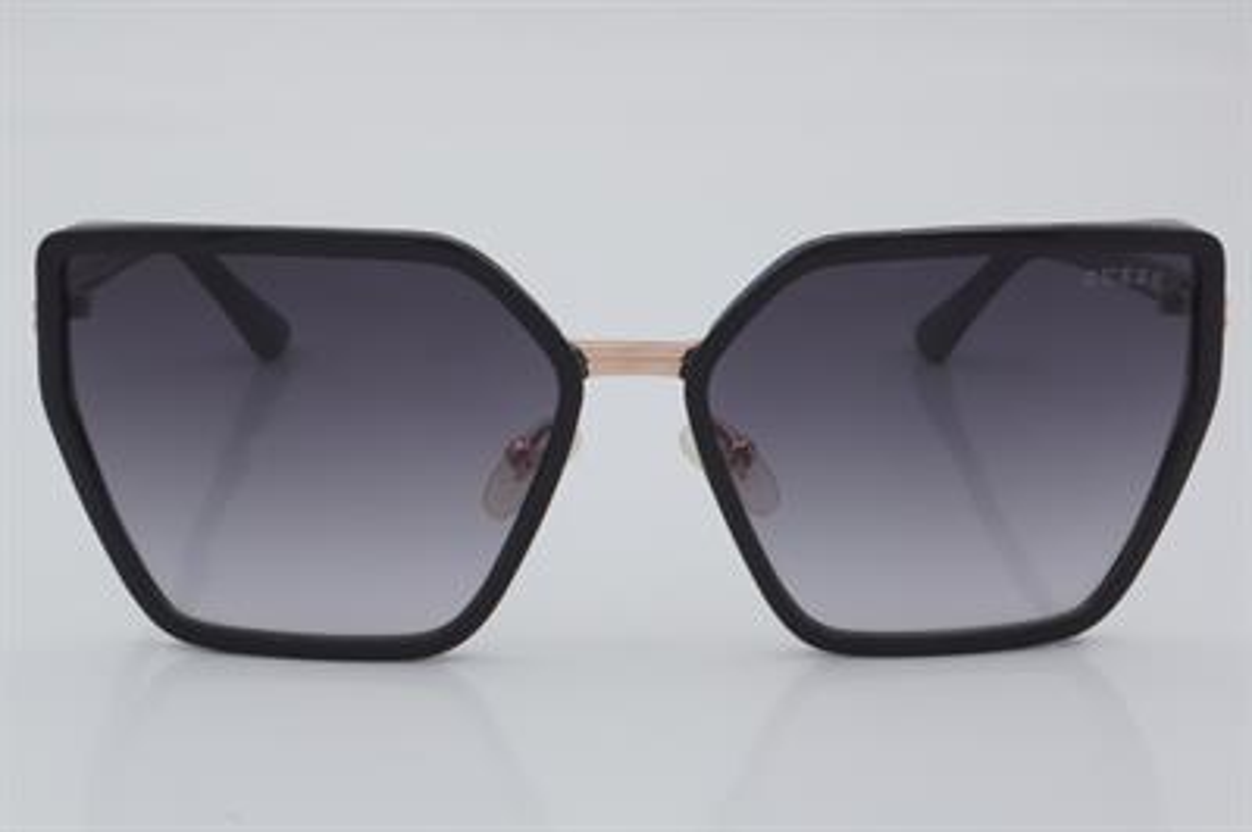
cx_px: 626
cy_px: 416
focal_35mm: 82
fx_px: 2867
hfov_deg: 24.6
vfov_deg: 16.5
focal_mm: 55
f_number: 32
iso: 100
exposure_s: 1/4
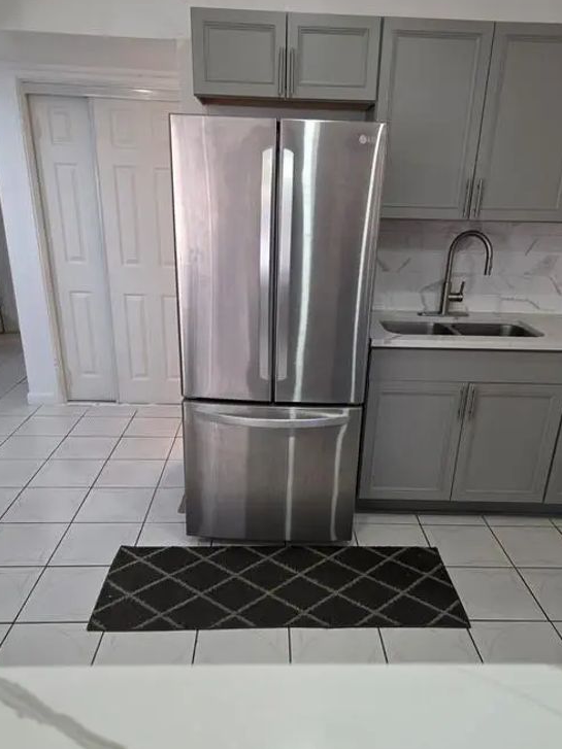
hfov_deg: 51.3
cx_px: 301
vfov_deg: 65.2
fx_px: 585
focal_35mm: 27
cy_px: 411
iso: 400
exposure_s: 1/120
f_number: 1.7
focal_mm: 6.3
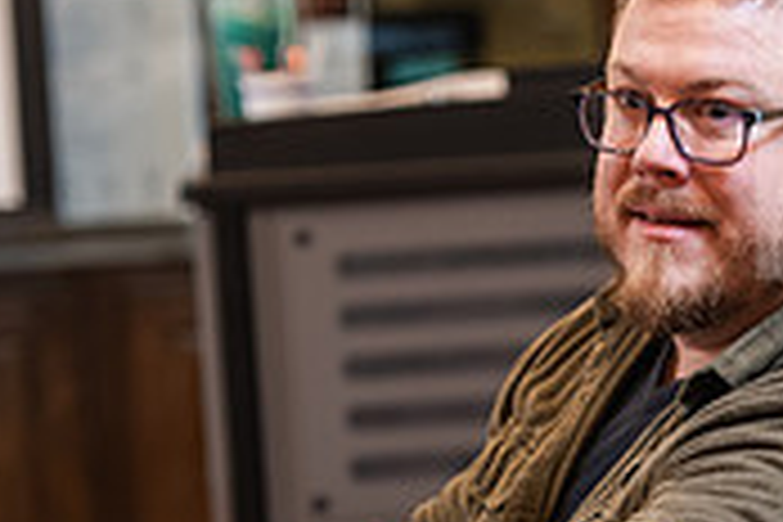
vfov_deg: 3.6
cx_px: 621
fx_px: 8395
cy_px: 448
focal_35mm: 386
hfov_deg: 5.3
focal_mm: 116
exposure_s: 1/160
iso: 800
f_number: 2.8
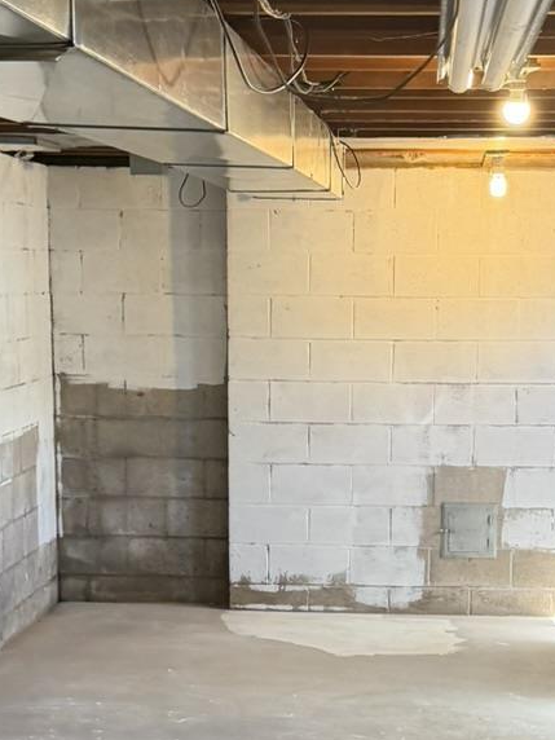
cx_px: 344
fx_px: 1838
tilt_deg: -11.7
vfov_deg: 22.3
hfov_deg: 17.1
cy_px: 633
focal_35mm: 86
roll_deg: -0.4
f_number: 1.78
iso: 200
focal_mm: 6.76
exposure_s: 1/60
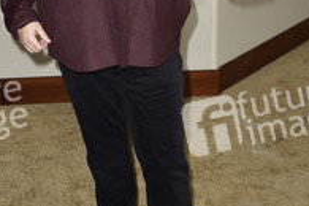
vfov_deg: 18.2
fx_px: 635
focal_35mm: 74
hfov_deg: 27.3
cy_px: 40
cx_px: 120
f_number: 6.3
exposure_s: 1/250
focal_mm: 36
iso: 400
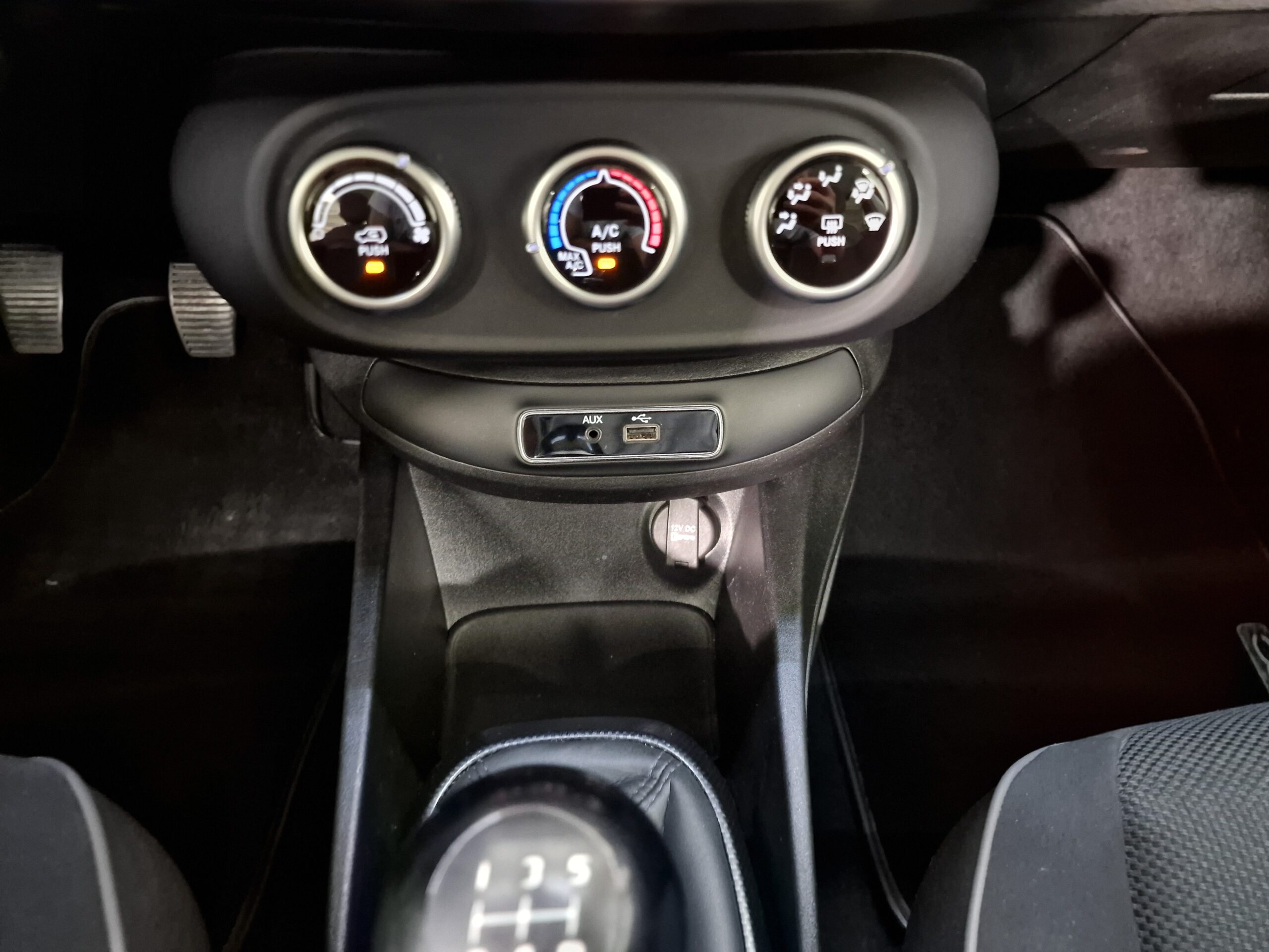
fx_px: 843
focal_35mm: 23
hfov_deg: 73.9
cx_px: 634
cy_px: 476
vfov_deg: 58.9
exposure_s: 1/10
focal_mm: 6.4
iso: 640
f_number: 1.8
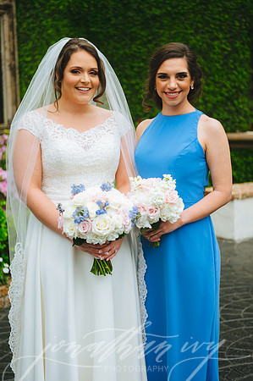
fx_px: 740
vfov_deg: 28.9
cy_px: 190
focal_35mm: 70
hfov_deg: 19.4
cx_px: 126
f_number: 2.8
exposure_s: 1/320
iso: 125
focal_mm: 70
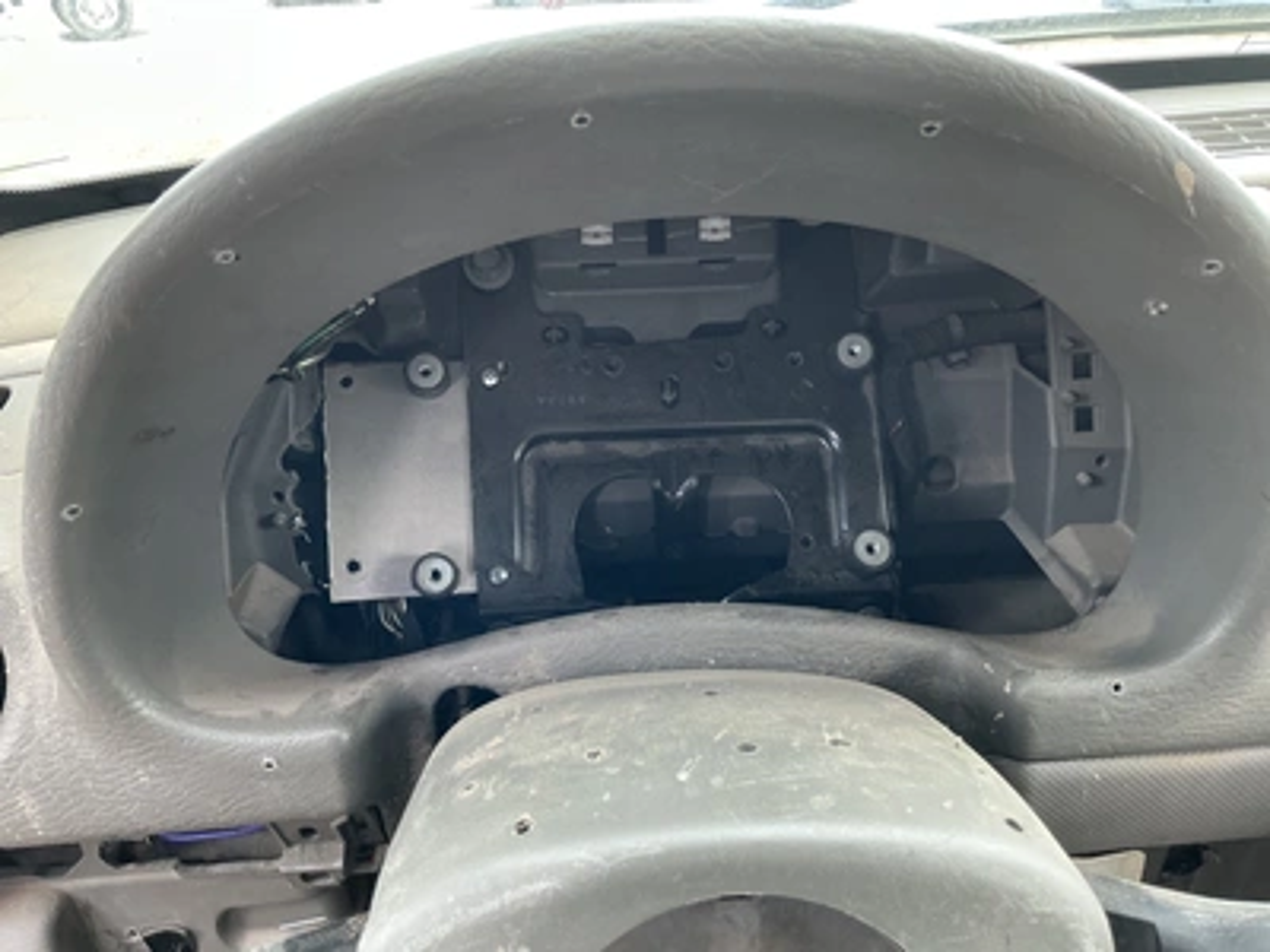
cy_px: 476
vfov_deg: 49.7
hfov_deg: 63.4
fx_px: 1027
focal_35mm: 28
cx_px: 635
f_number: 1.8
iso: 64
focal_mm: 3
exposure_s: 1/72
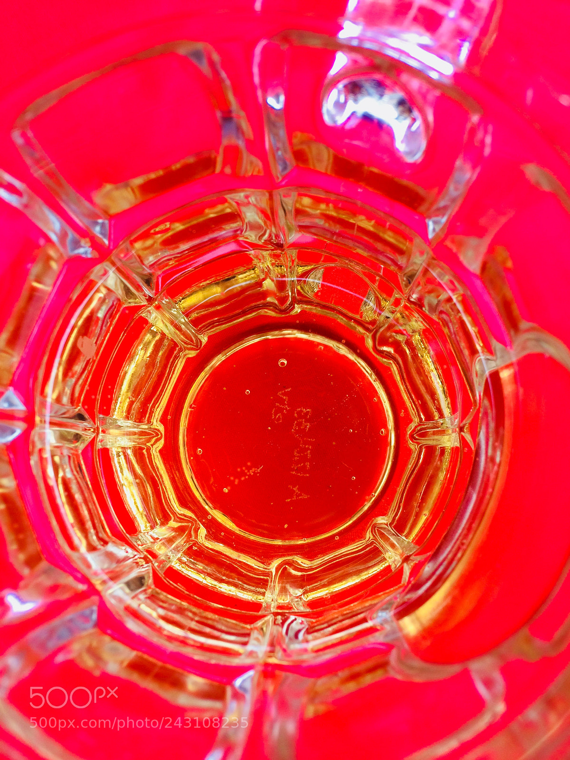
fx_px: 637
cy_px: 380
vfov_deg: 61.7
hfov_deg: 48.2
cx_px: 285
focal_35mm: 29
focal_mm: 4.15
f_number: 2.2
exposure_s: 1/165
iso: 32
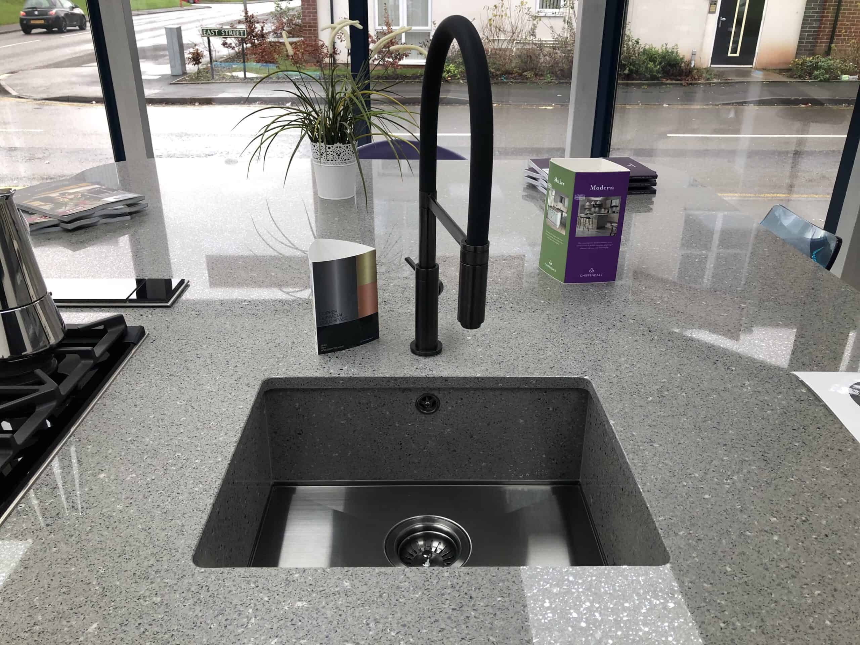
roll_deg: +0.3
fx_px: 696
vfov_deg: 49.7
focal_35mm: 28
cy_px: 322
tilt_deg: -23.9
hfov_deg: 63.4
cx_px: 430
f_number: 1.8
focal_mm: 3.99
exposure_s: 1/50
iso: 25
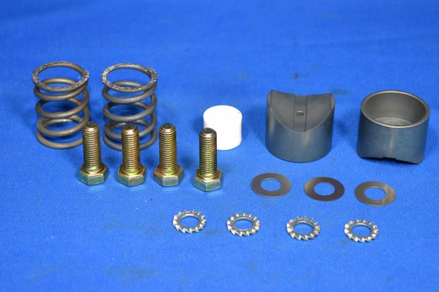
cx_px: 228
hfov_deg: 23.7
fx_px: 1048
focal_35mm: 86
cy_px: 131
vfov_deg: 15.9
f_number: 5.3
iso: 1000
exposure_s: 1/60
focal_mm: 48
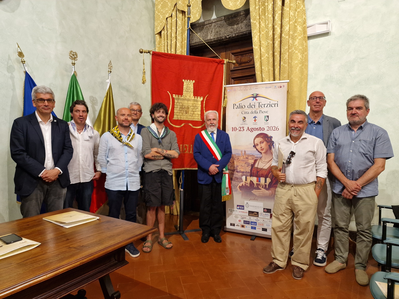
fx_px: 265
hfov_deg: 73.9
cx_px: 200
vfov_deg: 58.9
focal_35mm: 23
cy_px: 150
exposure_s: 1/50
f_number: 1.8
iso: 500
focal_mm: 6.4
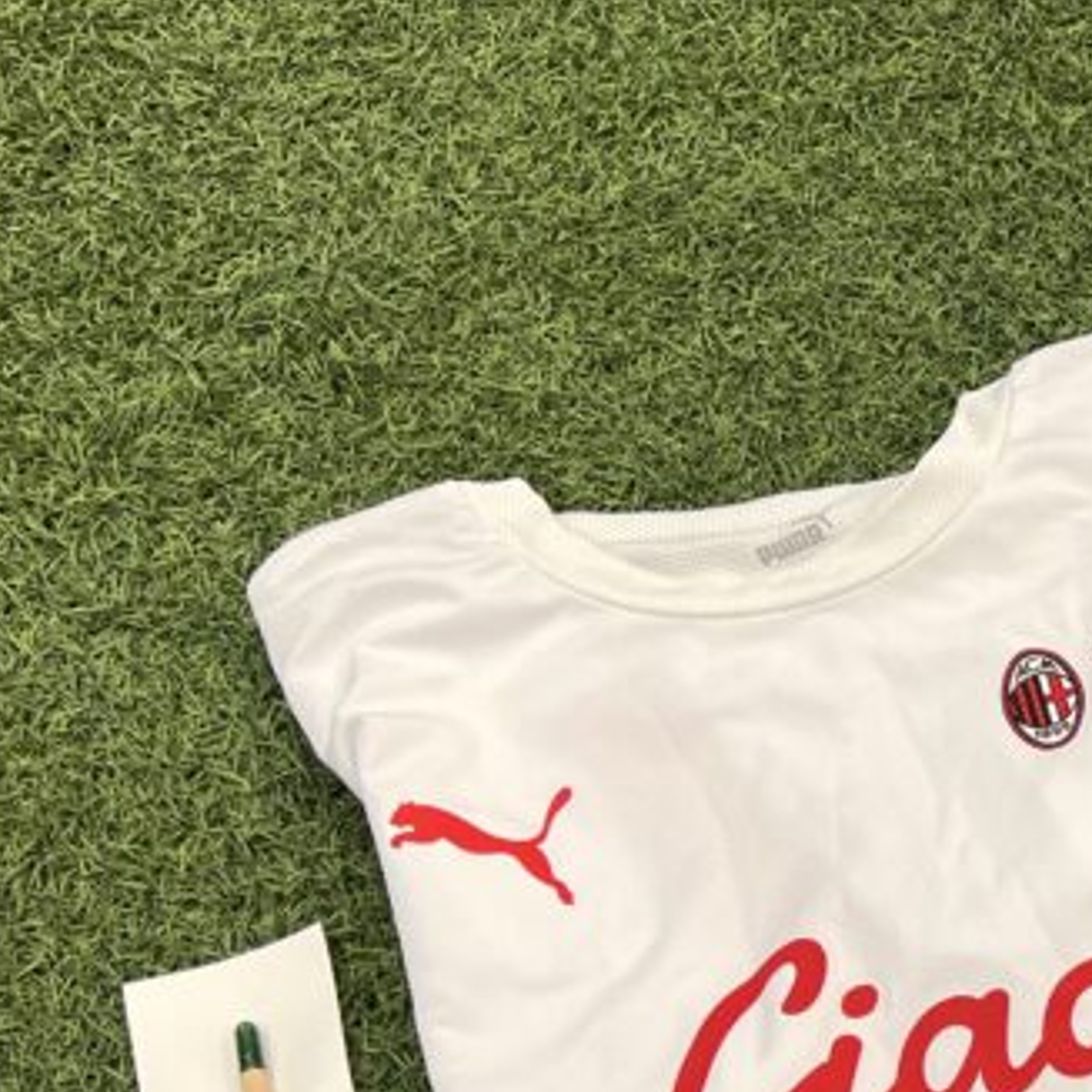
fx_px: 2570
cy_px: 892
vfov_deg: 23.6
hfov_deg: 21.5
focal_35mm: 72
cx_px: 1456
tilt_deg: -59.1
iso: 125
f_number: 1.5
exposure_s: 1/121
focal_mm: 5.7
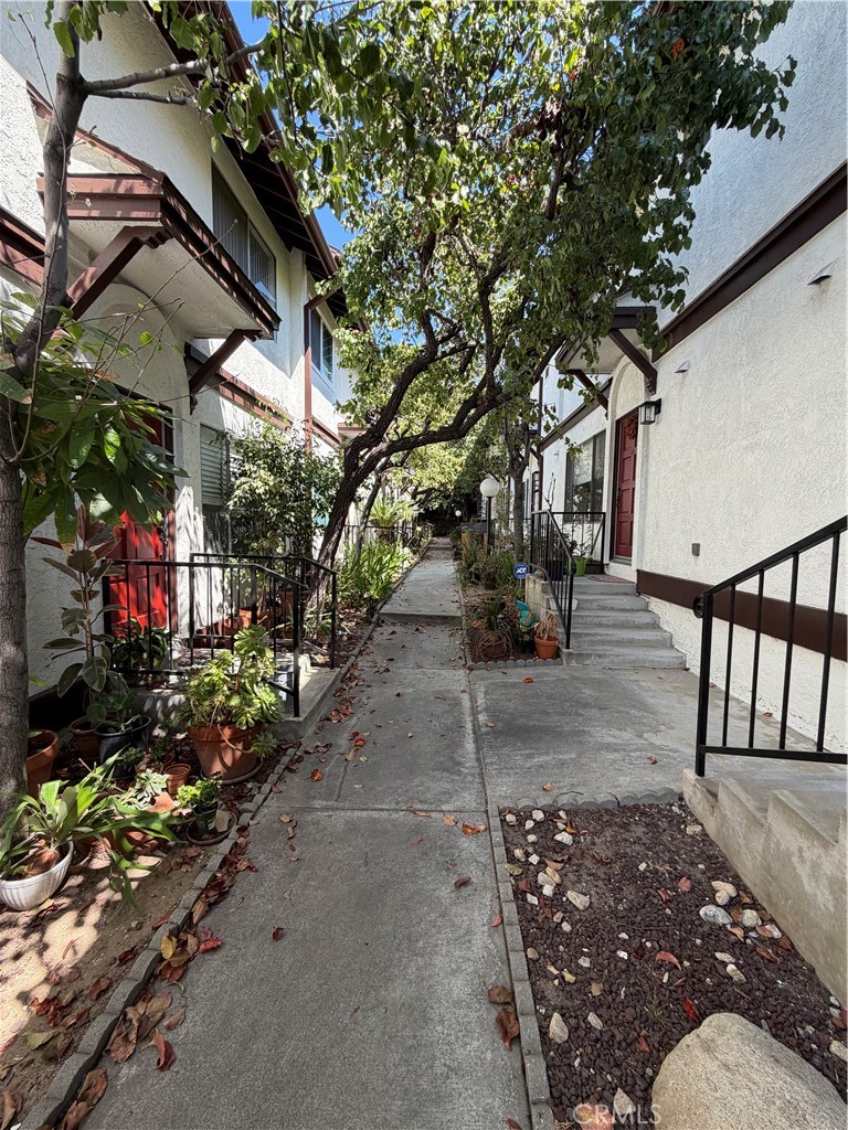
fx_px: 457
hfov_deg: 85.7
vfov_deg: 102.1
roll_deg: -0.8
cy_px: 565
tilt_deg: -4.6
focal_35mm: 14
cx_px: 424
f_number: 2.2
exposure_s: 1/203
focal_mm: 2.22
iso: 64
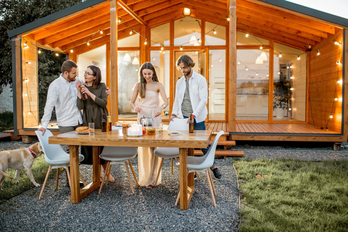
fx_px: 338
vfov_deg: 37.9
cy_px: 116
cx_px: 174
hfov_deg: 54.4
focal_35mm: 35
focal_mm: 35
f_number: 2
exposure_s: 1/200
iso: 400
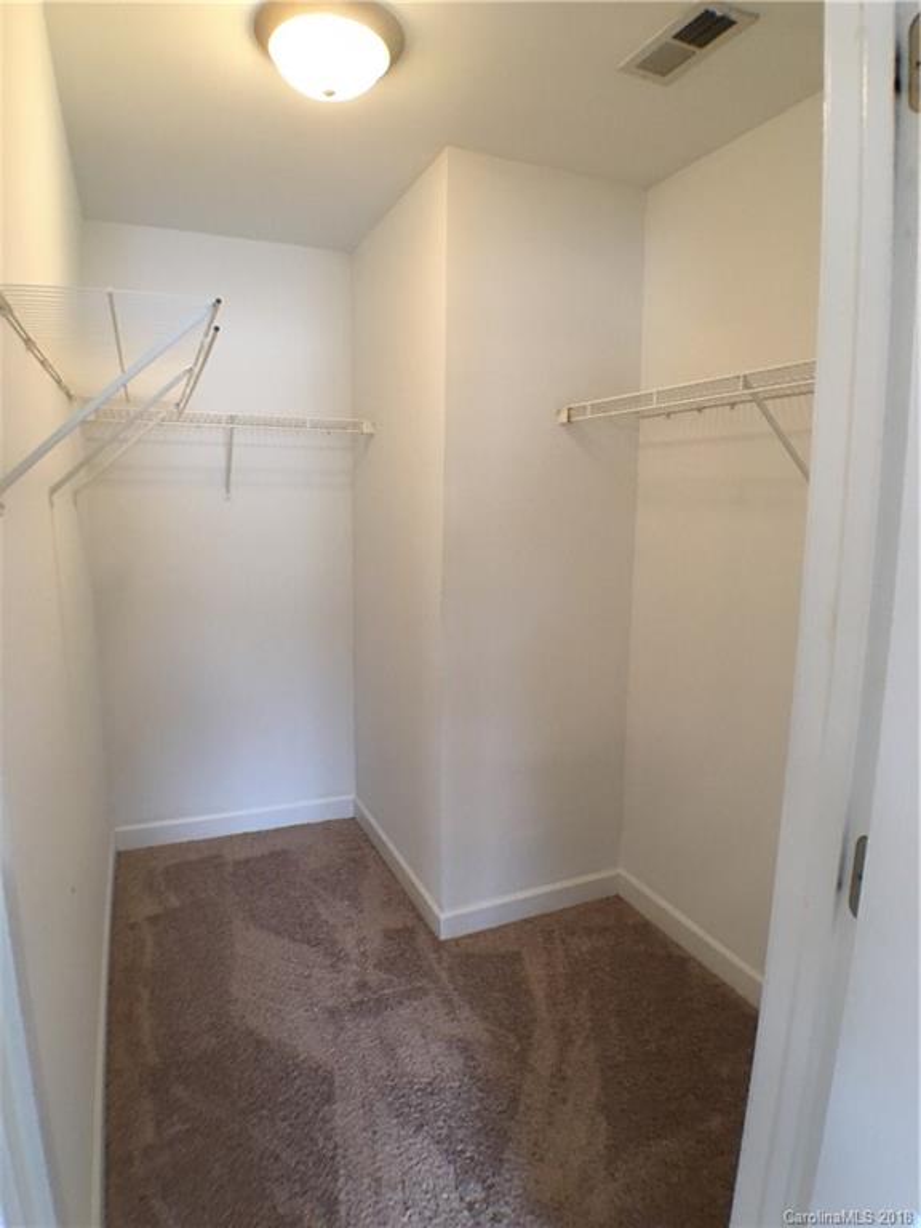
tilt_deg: -9.5
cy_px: 614
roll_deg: +1.1
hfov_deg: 48.2
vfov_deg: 61.7
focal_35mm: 29
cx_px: 460
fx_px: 1029
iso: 80
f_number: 2.2
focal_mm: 4.15
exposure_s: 1/15
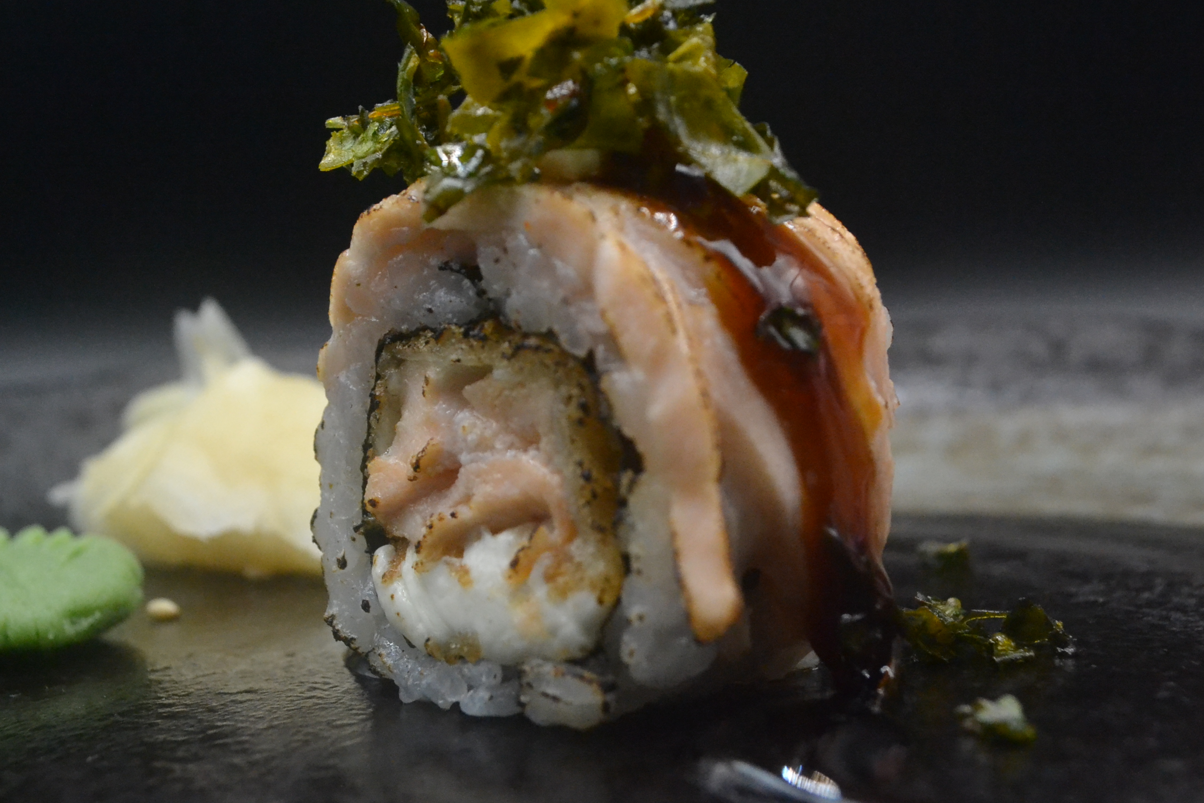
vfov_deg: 23.1
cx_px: 620
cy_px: 380
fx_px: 1962
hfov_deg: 34.1
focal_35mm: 59
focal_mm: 29
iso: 3200
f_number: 7.1
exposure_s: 1/160
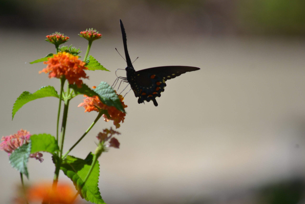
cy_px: 102
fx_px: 3821
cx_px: 153
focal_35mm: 451
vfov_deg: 3.0
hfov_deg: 4.6
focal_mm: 300
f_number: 5.6
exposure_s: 1/1250
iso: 400
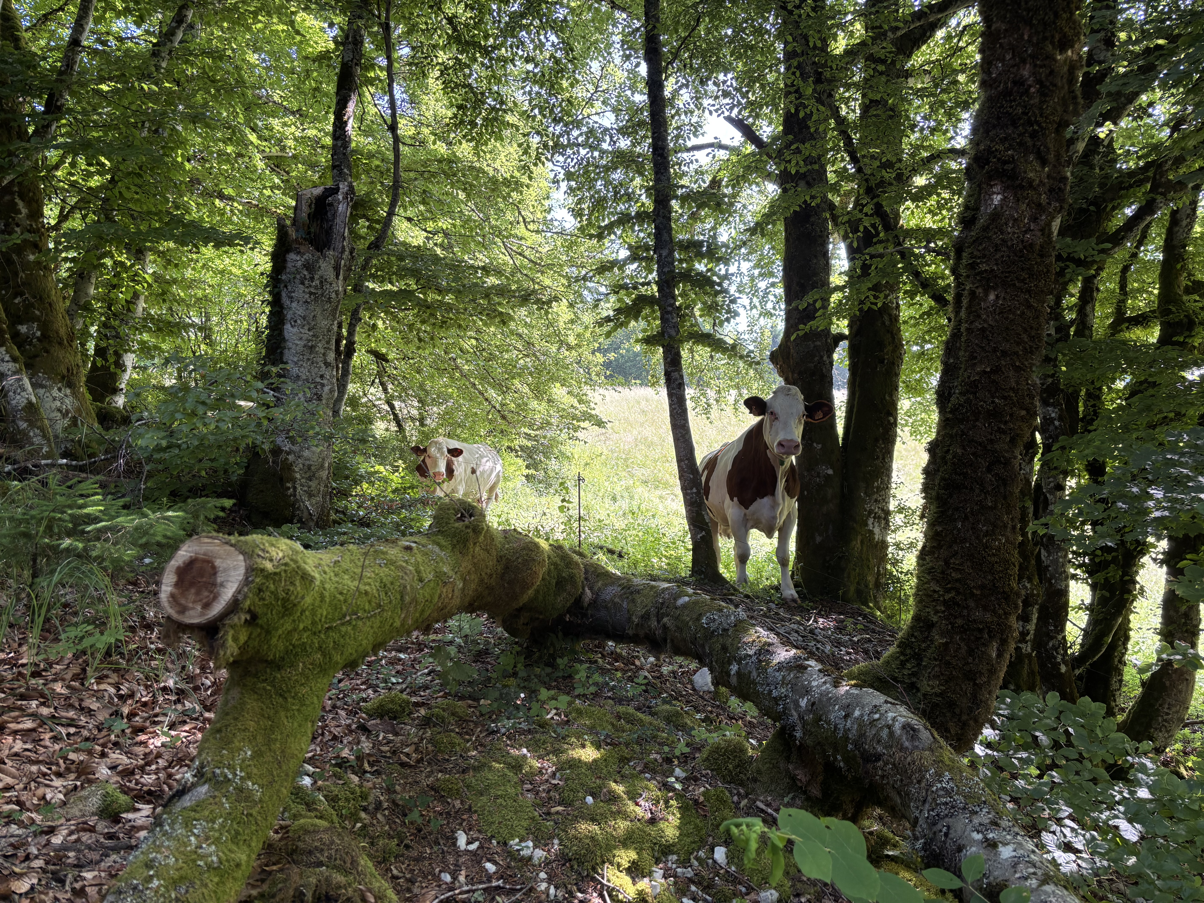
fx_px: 904
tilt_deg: +0.0
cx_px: 602
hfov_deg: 67.3
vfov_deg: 53.1
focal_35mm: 26
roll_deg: +2.4
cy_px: 452
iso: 64
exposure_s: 1/172
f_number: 1.6
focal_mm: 5.96
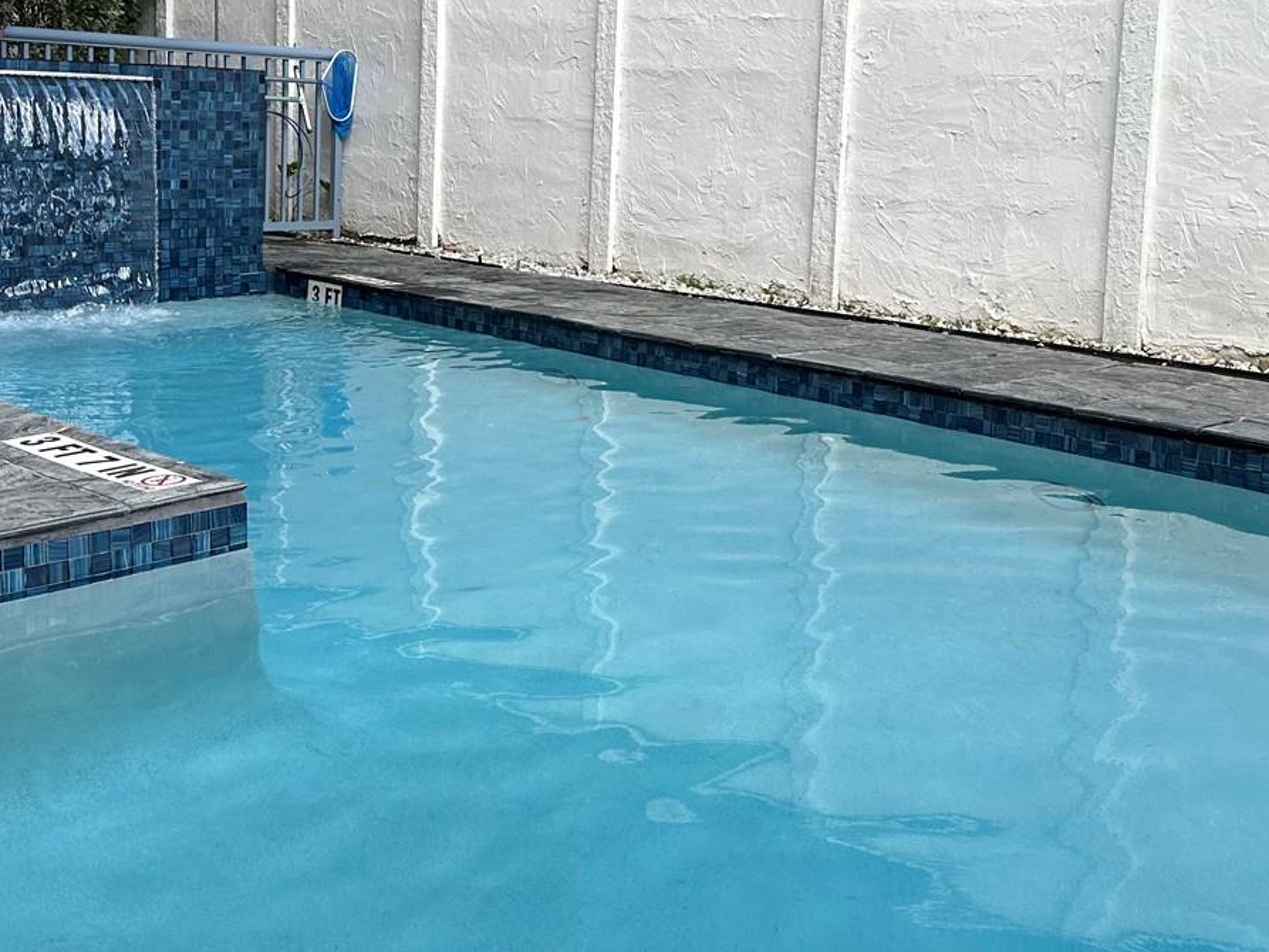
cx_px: 635
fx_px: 1577
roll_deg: -1.9
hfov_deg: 43.8
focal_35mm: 43
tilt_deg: -4.6
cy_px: 256
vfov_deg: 33.0
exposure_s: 1/785
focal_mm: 6.86
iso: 80
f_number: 1.78
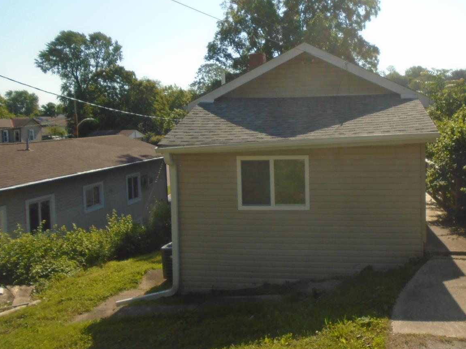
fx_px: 458
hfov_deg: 53.2
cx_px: 301
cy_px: 141
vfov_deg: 41.6
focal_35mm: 34
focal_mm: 4.6
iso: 100
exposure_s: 1/200
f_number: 8
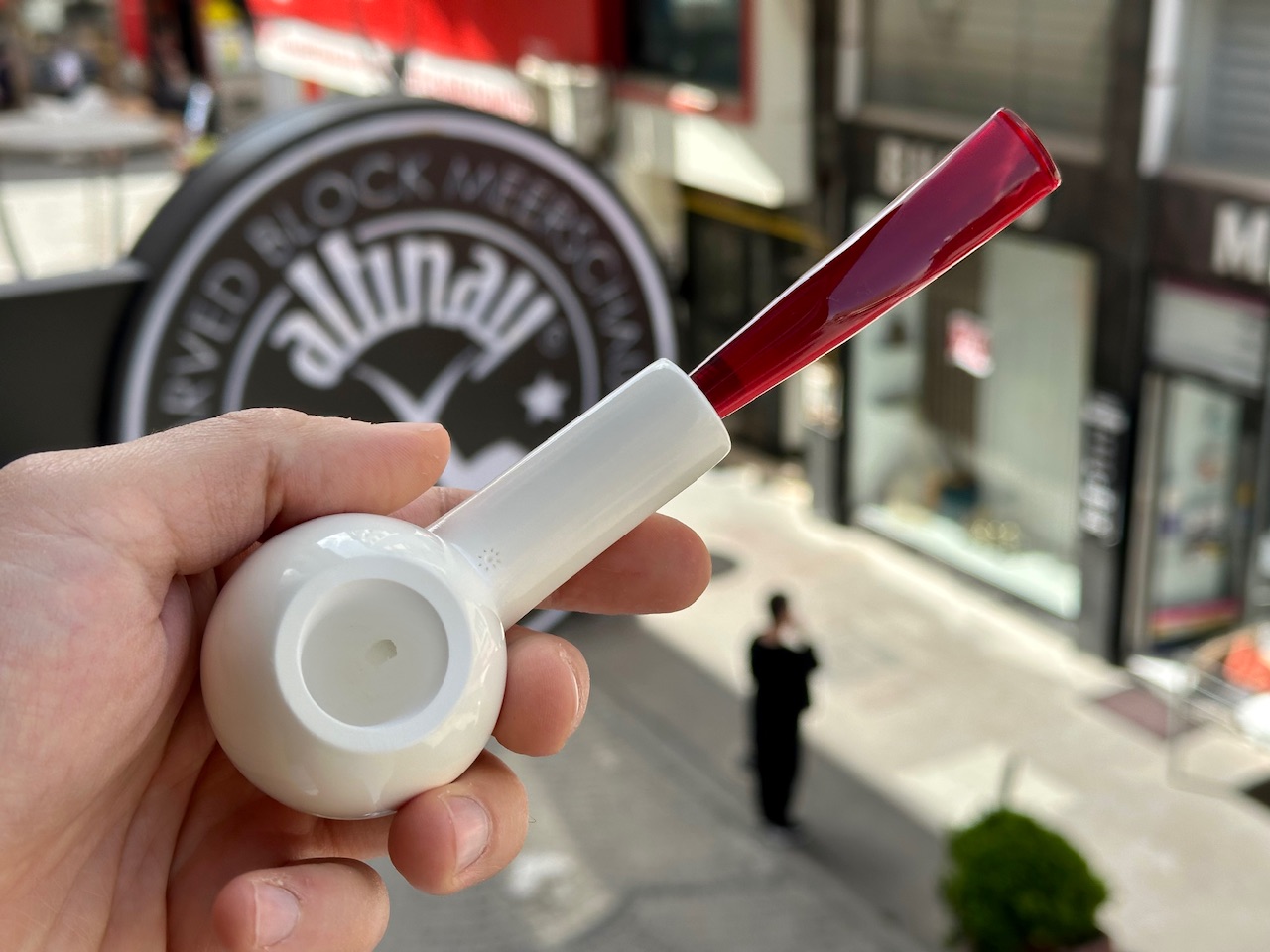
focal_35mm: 48
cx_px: 635
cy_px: 476
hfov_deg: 39.7
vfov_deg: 30.3
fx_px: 1761
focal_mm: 6.86
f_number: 1.78
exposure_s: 1/1305
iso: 64
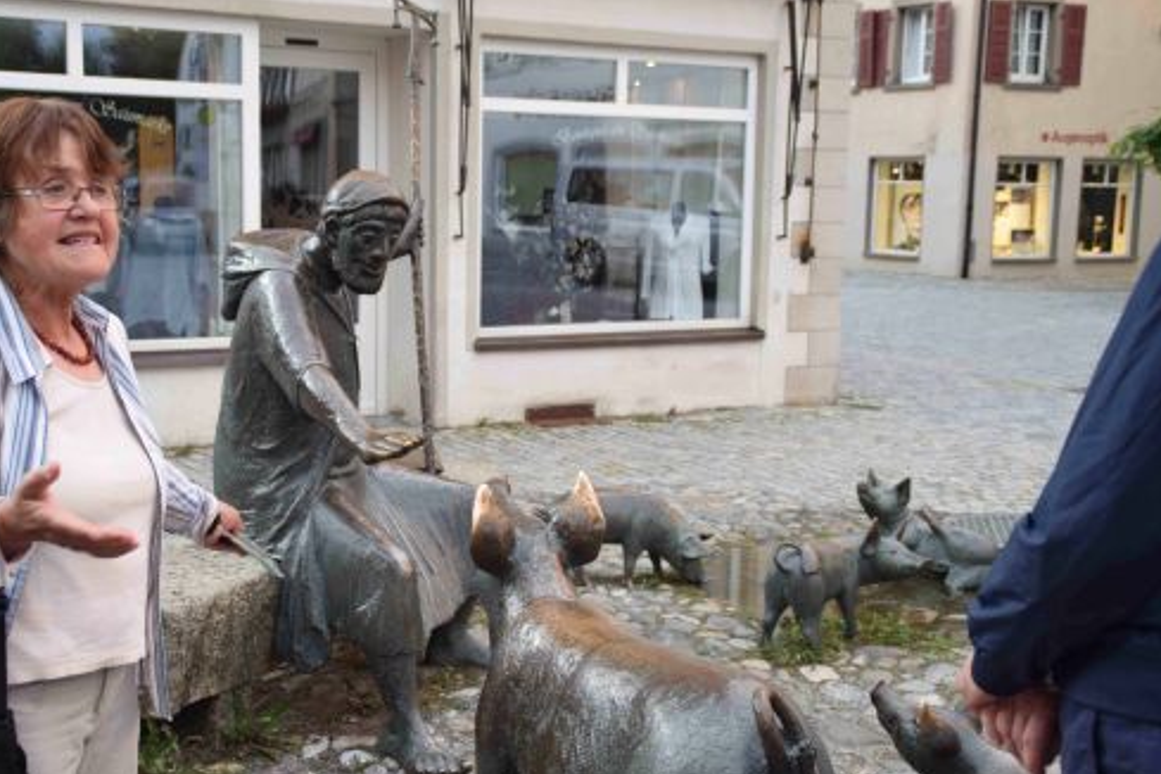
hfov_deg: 36.8
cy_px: 426
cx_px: 525
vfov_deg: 25.0
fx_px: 1741
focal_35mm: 54
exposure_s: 1/100
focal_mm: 32
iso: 400
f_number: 5
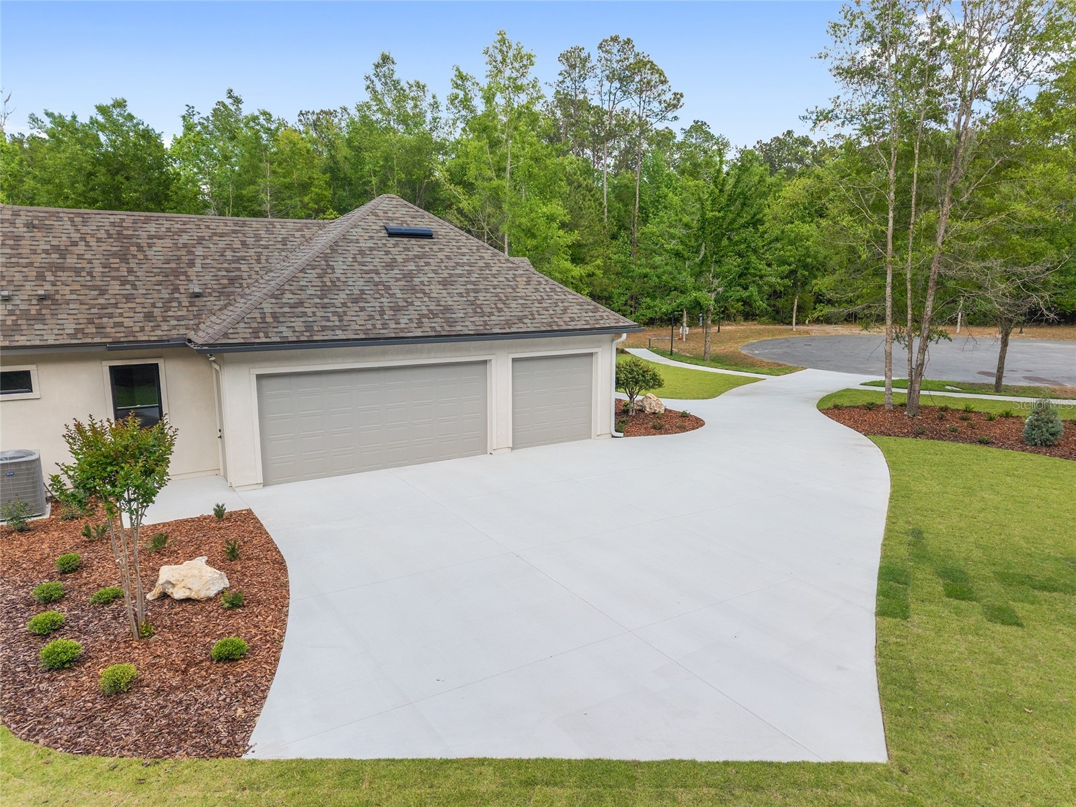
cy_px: 404
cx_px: 538
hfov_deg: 71.6
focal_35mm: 24
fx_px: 746
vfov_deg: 56.8
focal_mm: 8.67
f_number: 1.8
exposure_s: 1/2000
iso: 230
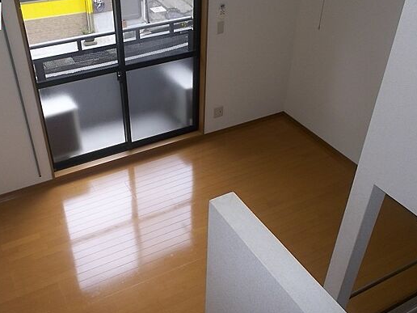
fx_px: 434
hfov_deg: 51.2
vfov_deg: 39.7
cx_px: 177
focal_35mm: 36
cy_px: 161
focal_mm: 4.1
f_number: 3.3
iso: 80
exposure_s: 1/40
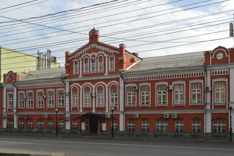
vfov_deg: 34.2
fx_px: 253
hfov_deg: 49.6
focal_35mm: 39
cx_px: 117
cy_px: 78
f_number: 9
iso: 100
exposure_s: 1/200
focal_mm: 26
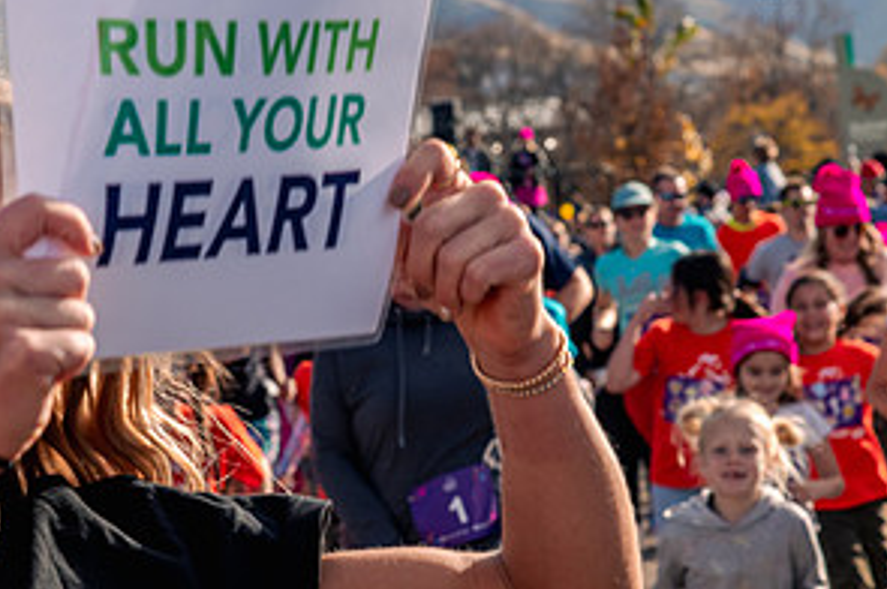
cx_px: 400
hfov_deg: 12.3
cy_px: 379
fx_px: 4110
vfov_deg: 8.2
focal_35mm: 167
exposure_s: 1/1000
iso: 800
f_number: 10
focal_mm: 85
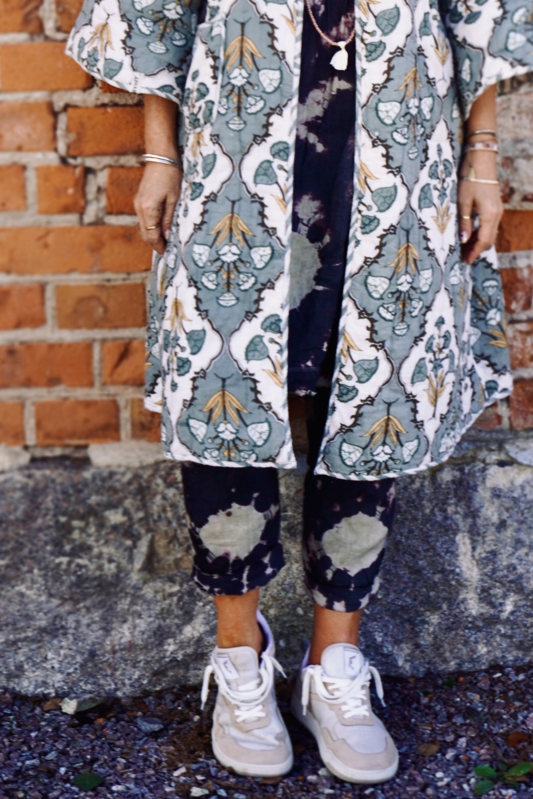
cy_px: 169
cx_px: 345
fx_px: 1798
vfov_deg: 24.7
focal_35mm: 81
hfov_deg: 16.8
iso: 100
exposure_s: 1/160
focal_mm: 34
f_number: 5
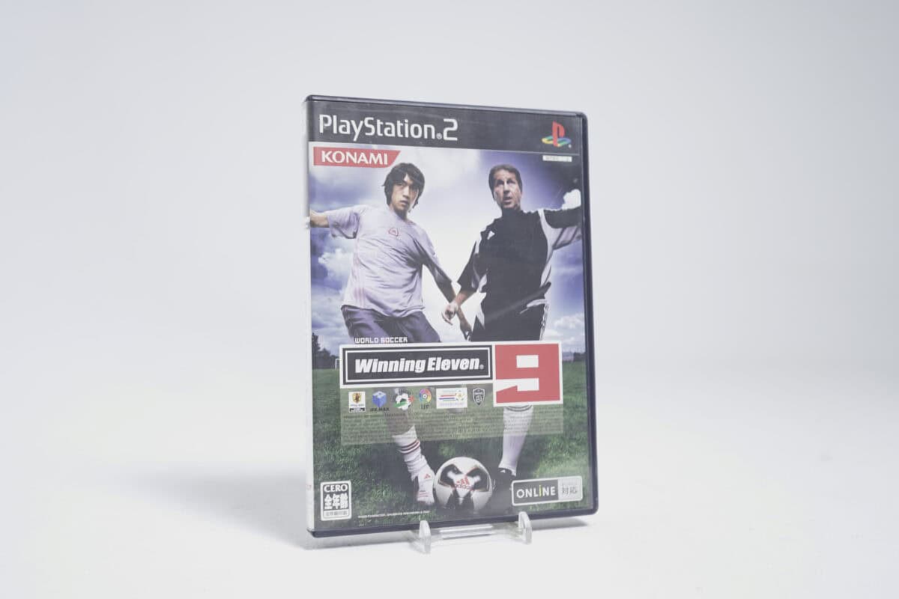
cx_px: 450
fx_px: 899
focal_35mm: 36
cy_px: 300
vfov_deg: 36.9
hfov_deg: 53.1
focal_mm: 36
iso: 100
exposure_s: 1/5
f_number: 4.5
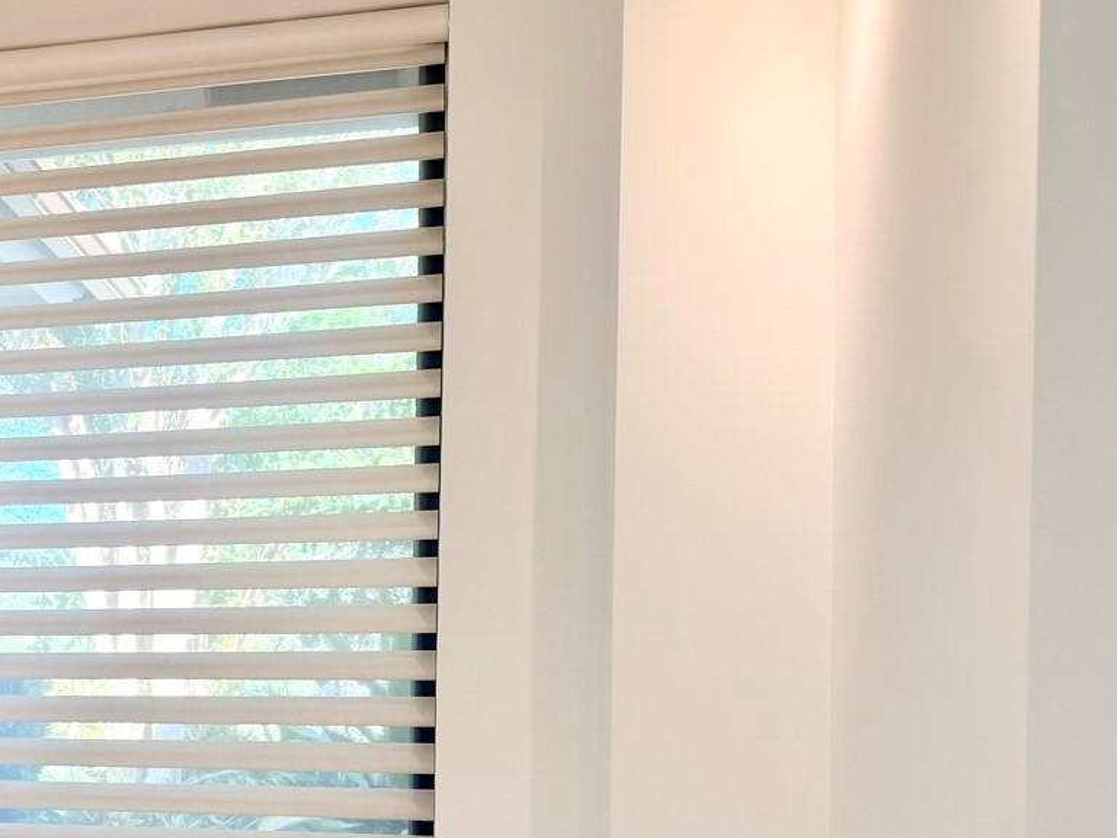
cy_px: 688
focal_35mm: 50
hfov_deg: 34.6
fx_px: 1613
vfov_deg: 28.4
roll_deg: -0.4
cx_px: -12
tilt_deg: +0.3
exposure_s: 1/144
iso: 64
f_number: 1.78
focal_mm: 6.76
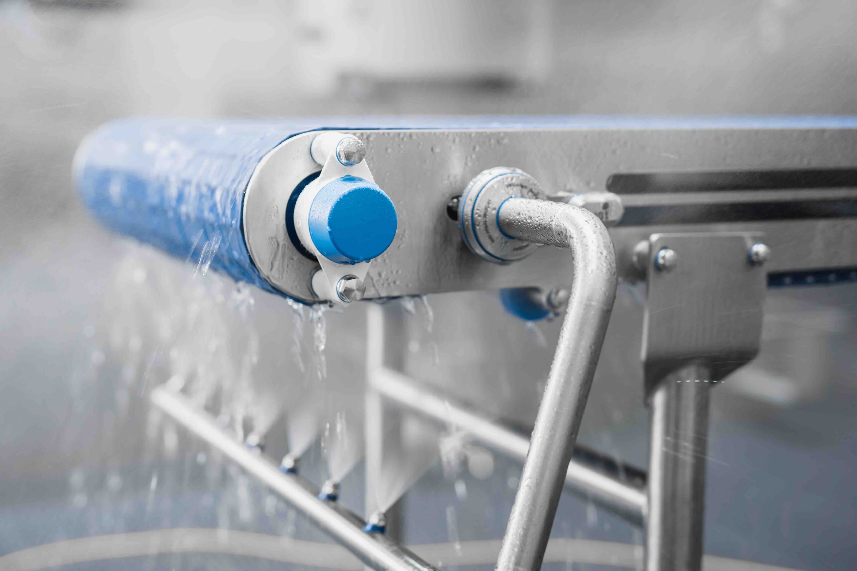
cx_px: 401
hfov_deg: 36.7
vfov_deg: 24.9
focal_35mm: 54
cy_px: 280
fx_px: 1292
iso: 200
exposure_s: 1/50
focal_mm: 50
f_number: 2
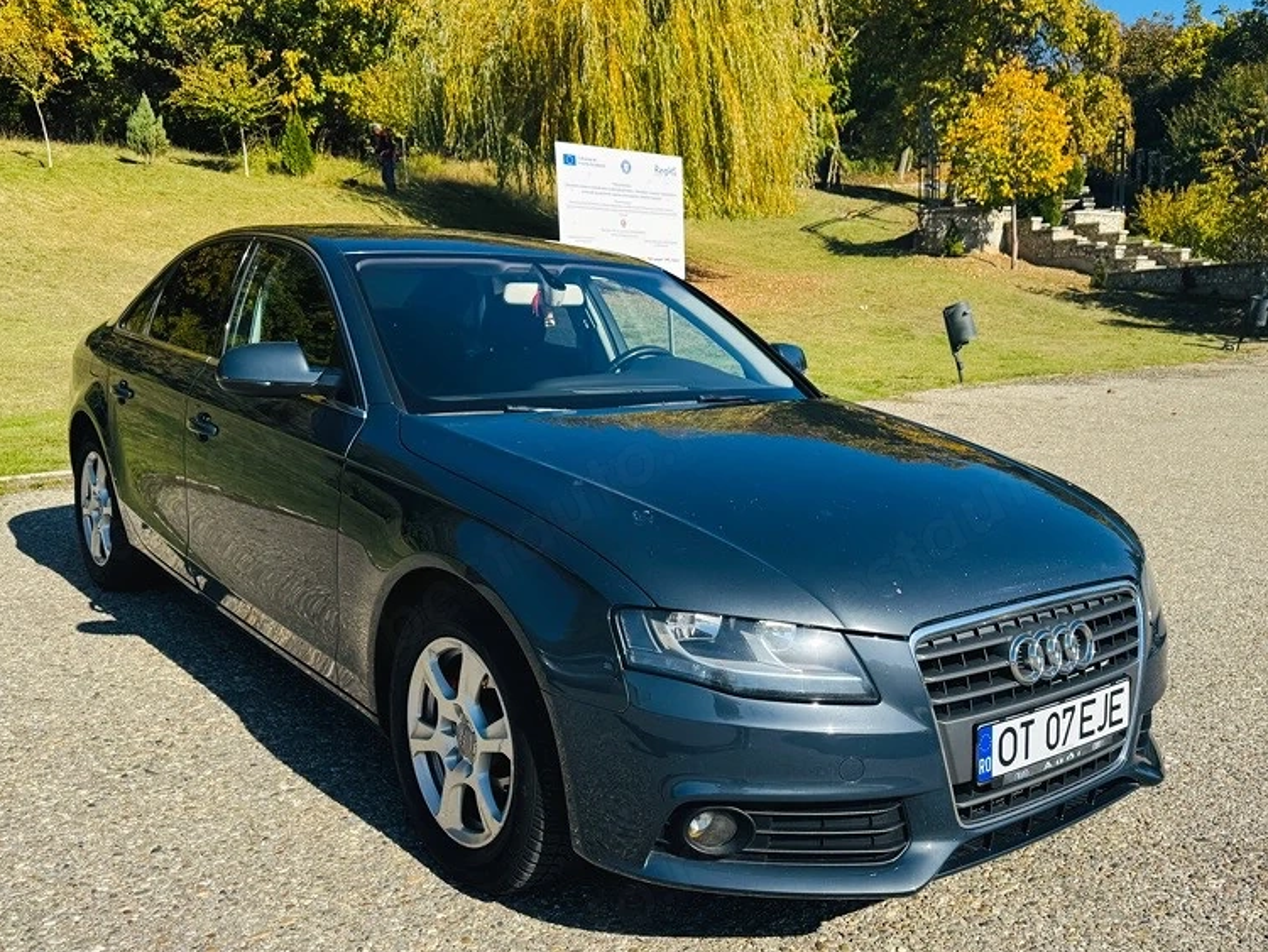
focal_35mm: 32
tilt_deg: -8.1
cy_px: 536
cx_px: 693
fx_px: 1173
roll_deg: +2.8
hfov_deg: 56.7
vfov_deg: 44.1
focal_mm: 6.76
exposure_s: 1/3802
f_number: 1.78
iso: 80
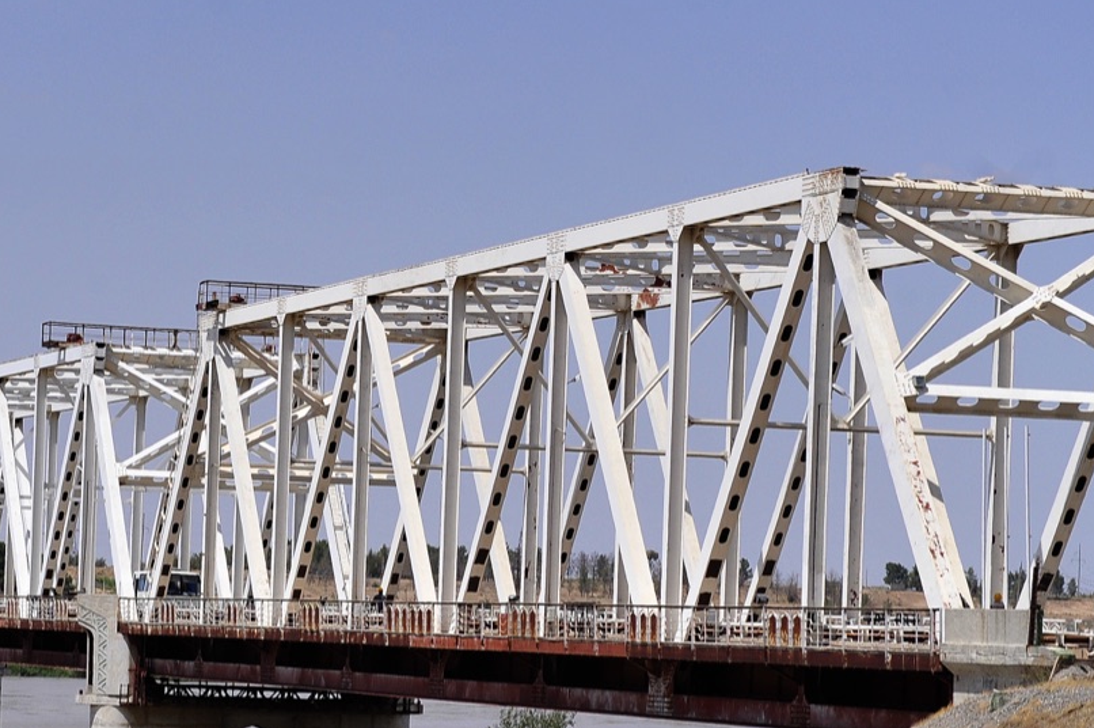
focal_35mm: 139
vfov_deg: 9.8
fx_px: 4221
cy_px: 600
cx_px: 216
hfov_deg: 14.7
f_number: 6.3
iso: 1000
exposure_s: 1/8000
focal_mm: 70
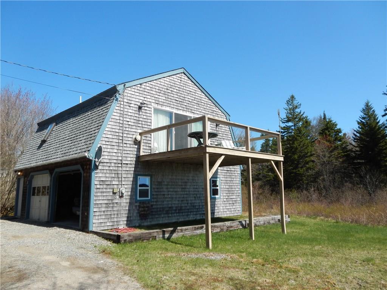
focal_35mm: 25
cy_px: 145
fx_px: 279
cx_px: 194
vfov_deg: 54.9
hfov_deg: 69.4
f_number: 3.2
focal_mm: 4.5
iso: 125
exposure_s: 1/1250
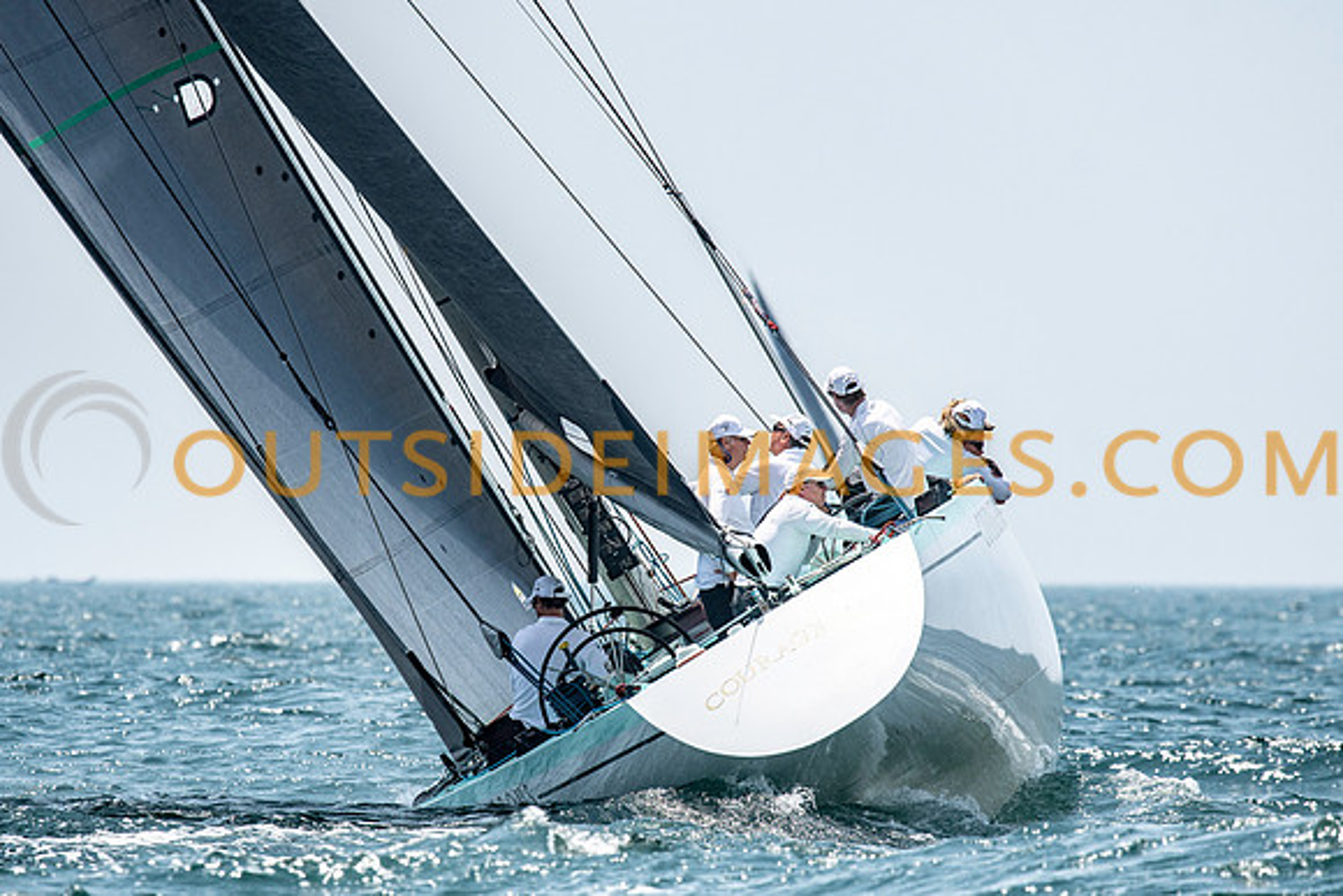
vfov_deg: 2.8
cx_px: 627
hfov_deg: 4.1
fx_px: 18578
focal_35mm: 498
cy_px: 478
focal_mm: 300
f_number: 5.6
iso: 320
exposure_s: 1/2500
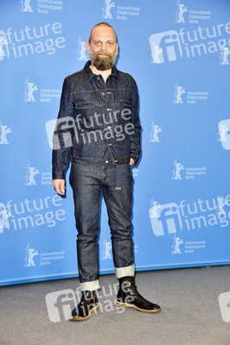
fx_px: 653
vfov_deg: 29.7
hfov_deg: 20.0
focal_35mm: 68
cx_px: 115
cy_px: 172
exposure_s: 1/125
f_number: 5.6
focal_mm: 68
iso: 640
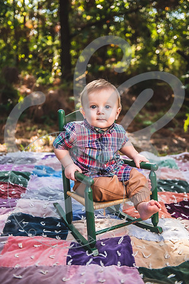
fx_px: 346
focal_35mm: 44
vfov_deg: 44.5
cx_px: 94
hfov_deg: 30.5
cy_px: 142
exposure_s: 1/160
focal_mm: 44
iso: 100
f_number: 2.8
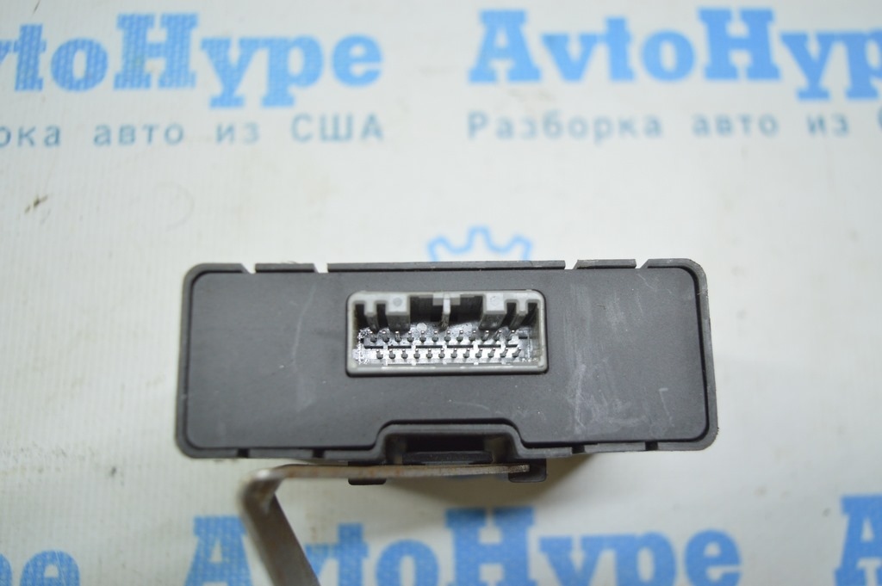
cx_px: 441
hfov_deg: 53.2
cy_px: 293
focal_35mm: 36
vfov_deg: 36.8
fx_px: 881
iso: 400
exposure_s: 1/60
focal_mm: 24
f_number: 4
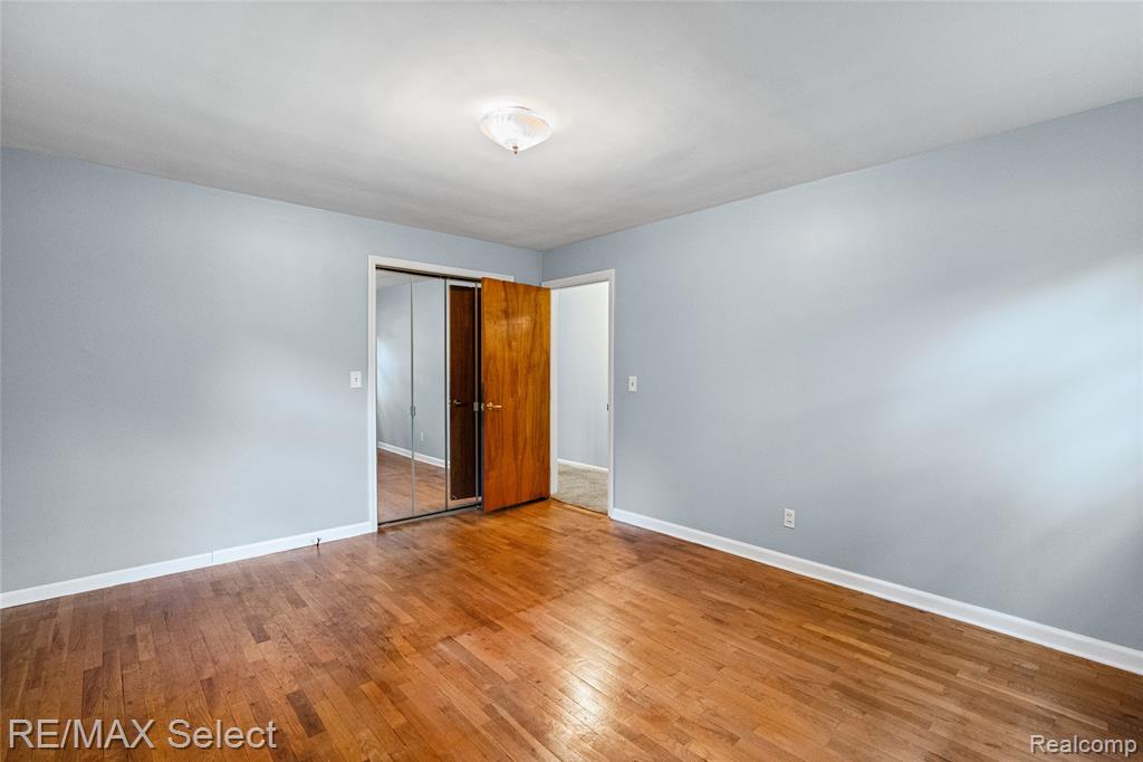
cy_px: 381
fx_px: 508
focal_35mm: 16
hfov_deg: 96.8
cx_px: 572
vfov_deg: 73.7
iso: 6400
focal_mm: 16
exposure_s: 1/15
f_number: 6.3
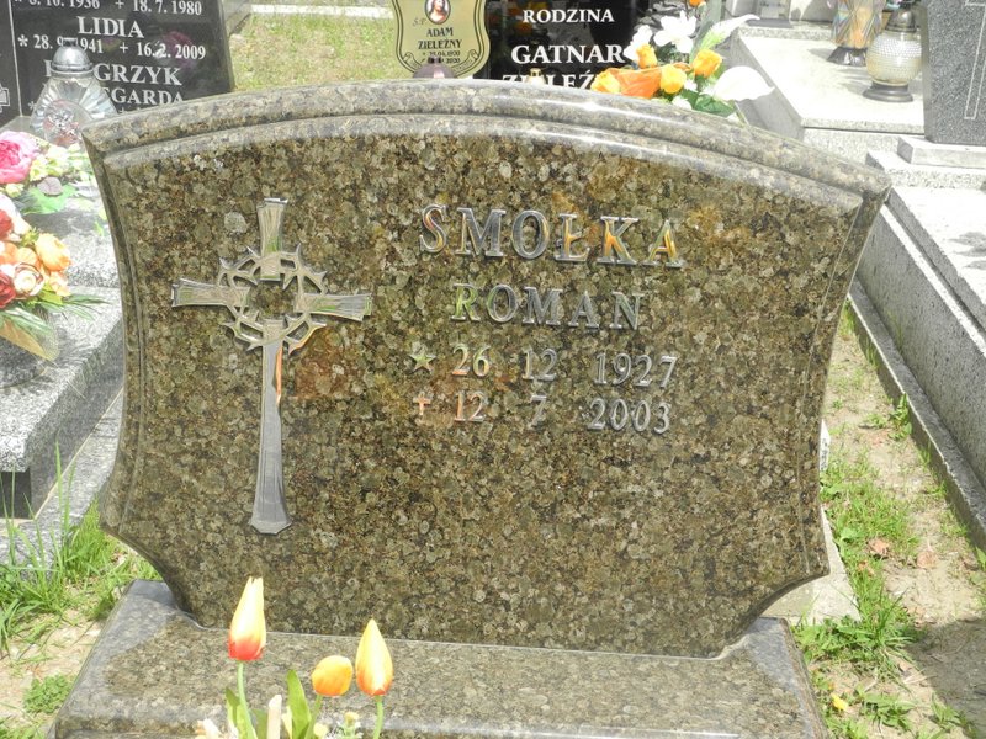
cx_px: 493
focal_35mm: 55
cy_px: 370
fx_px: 1567
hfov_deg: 34.9
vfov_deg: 26.6
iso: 100
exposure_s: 1/400
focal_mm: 11.8
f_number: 3.5
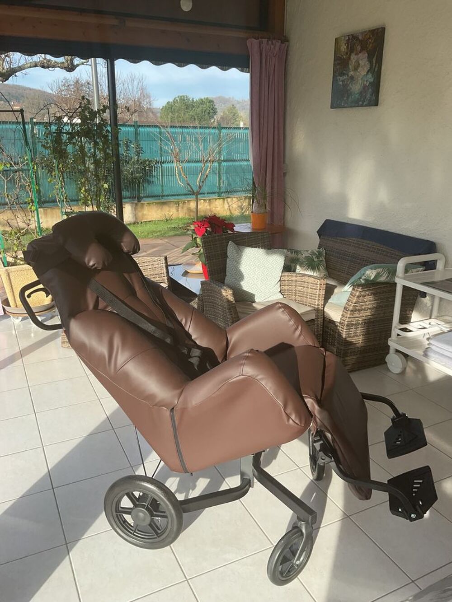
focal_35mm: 29
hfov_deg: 48.2
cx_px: 226
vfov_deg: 61.7
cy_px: 301
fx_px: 505
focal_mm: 3
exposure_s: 1/509
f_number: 1.8
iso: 16
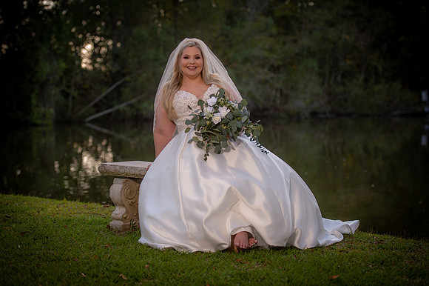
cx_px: 214
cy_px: 143
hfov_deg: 25.4
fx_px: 953
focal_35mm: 80
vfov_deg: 17.0
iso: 80
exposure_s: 1/200
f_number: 2.8
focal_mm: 80
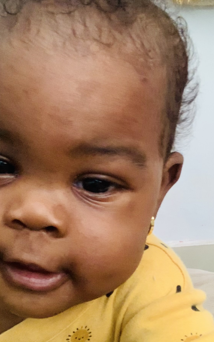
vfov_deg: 34.9
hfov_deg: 22.3
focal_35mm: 58
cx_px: 136
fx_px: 541
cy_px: 213
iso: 320
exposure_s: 1/40
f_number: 2.2
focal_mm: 2.87
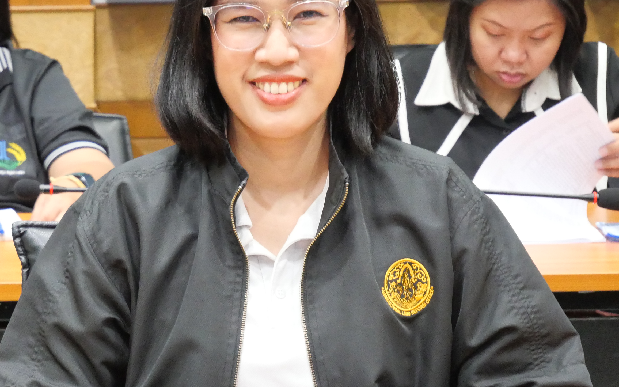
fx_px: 3037
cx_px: 199
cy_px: 168
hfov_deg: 11.6
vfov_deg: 7.3
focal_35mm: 180
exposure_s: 1/25
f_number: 5.6
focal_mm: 53
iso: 3200
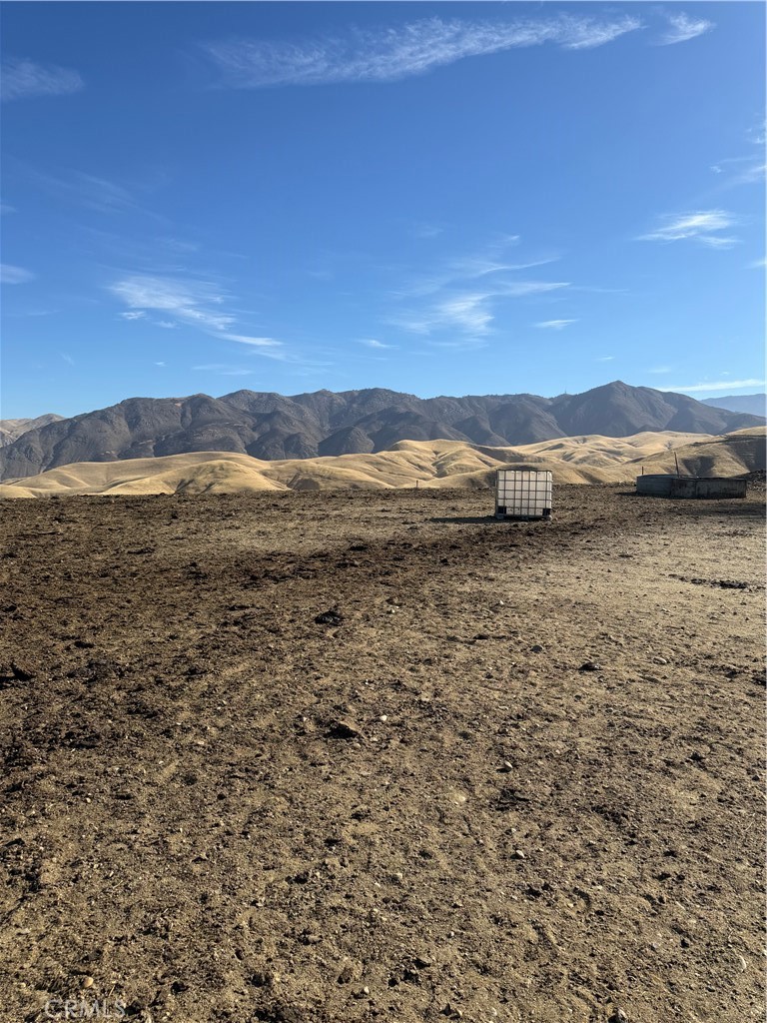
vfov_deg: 71.6
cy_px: 512
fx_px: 709
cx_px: 384
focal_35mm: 24
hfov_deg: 56.8
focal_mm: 6.76
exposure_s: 1/4975
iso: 80
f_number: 1.78
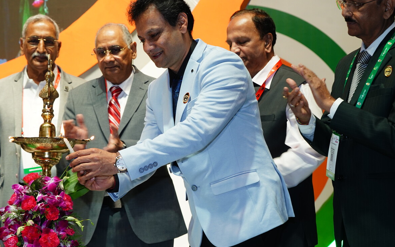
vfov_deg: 14.4
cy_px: 121
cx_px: 169
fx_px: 980
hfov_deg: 22.8
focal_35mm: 91
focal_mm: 70
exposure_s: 1/100
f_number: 5.6
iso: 1250
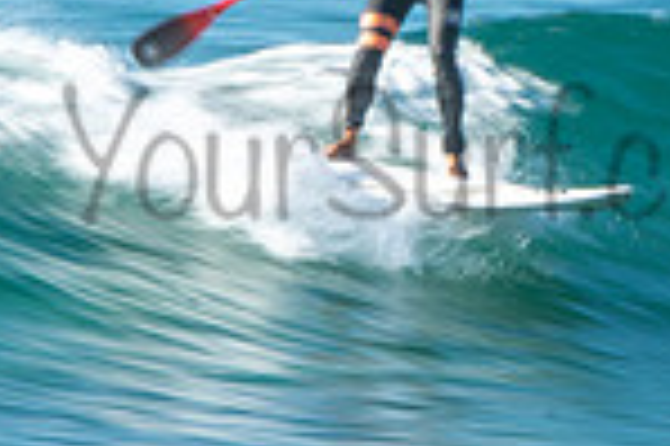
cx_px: 526
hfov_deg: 1.1
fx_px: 35861
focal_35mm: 1929
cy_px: 115
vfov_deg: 0.7
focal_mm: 330
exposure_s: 1/20
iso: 100
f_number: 22
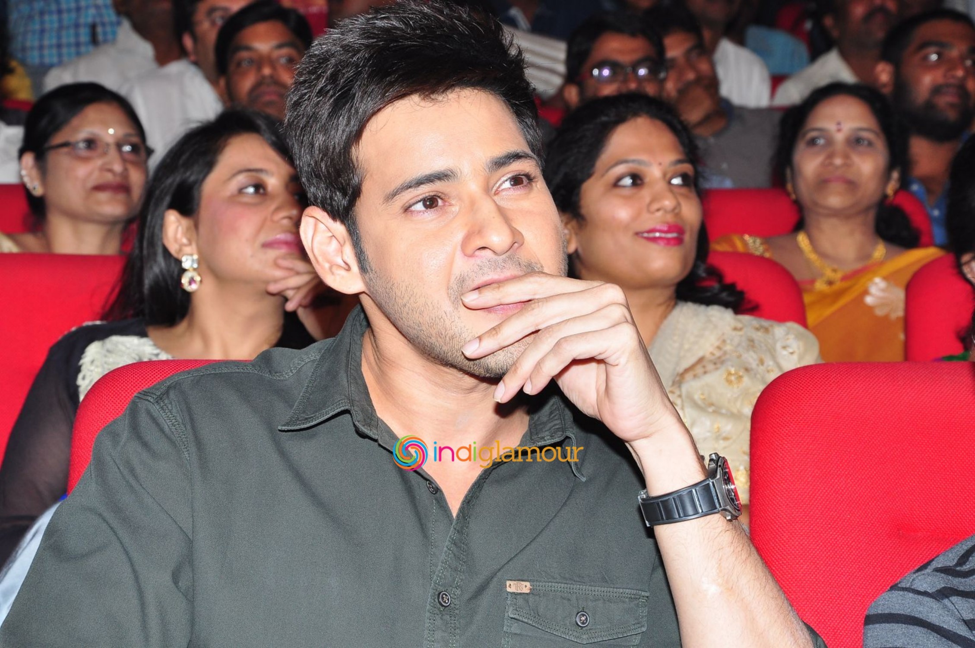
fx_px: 2840
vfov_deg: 13.0
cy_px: 324
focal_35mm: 105
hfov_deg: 19.5
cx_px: 488
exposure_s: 1/125
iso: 400
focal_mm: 70
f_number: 10
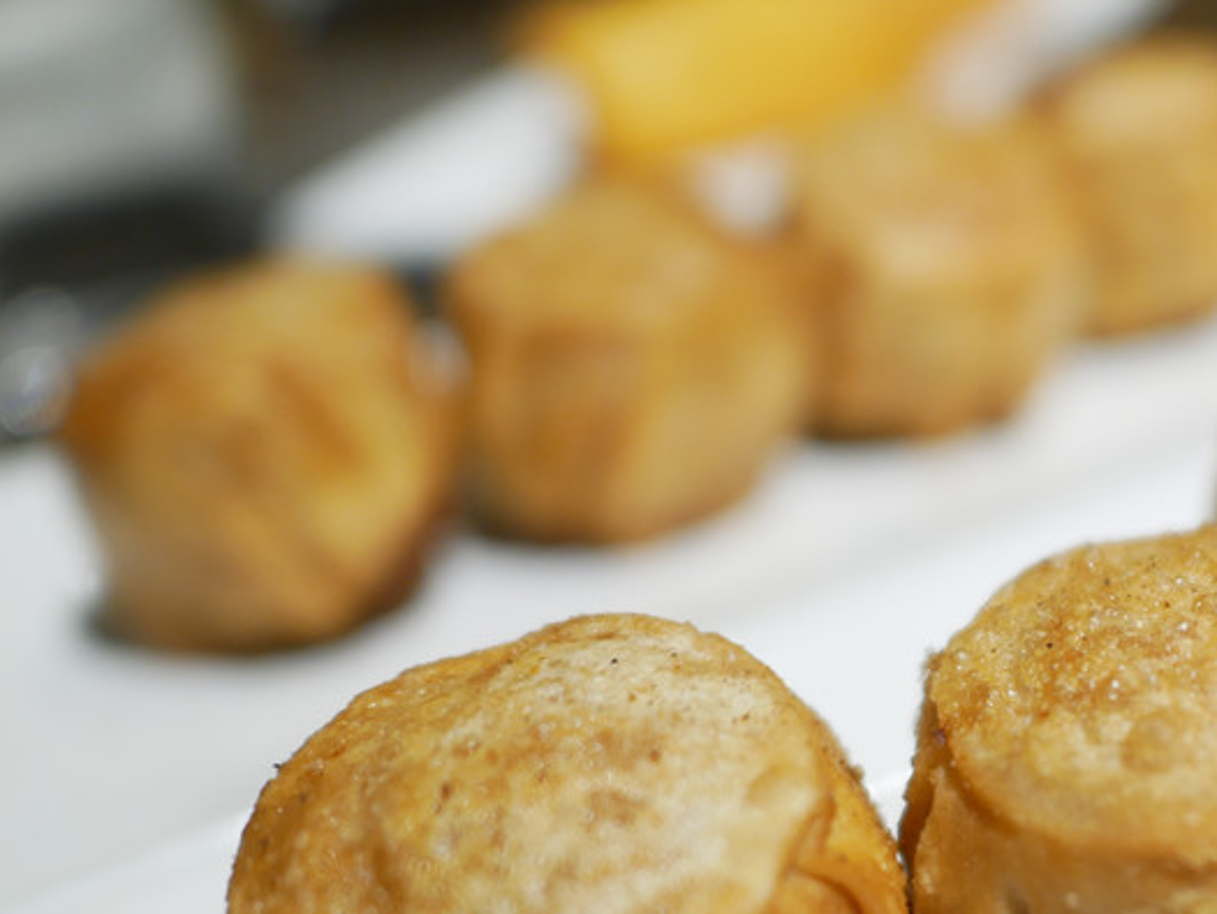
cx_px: 1080
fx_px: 2005
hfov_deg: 32.2
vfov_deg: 24.9
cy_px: 815
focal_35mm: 57
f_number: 1.7
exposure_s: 1/60
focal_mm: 15
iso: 250
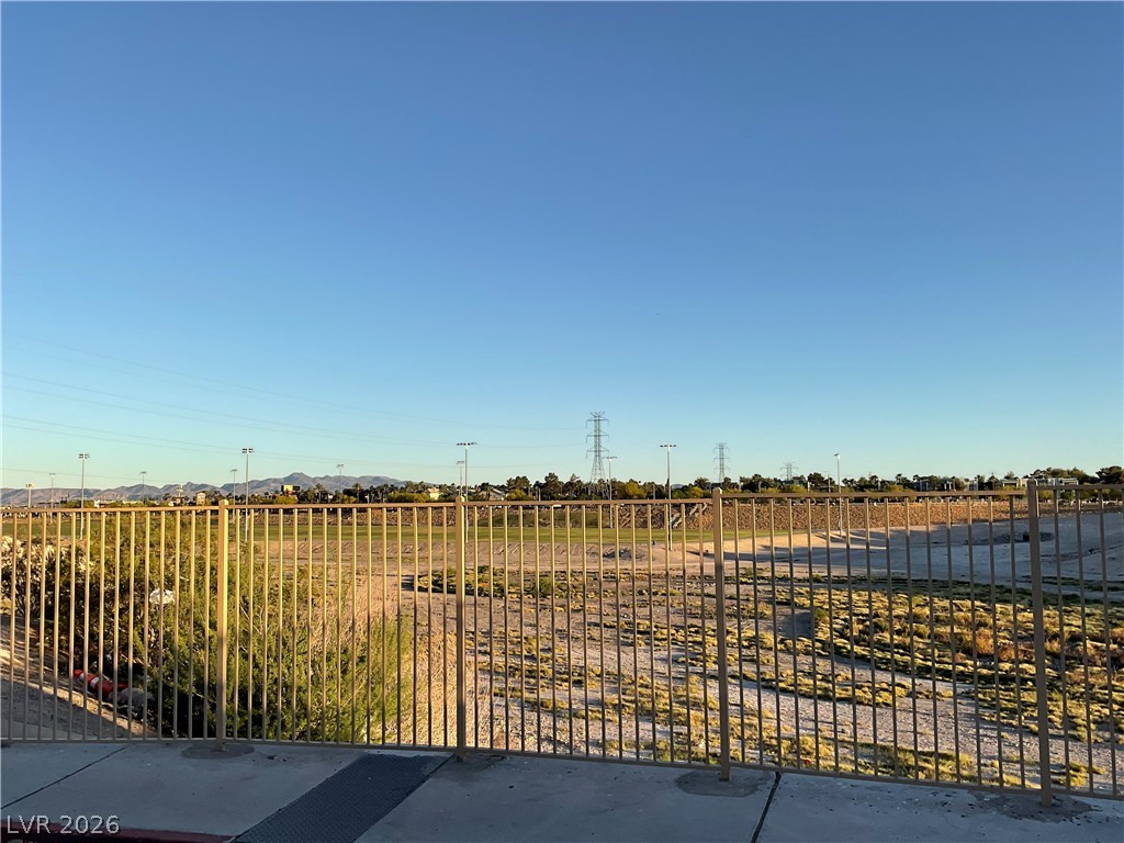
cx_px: 562
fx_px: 942
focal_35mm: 29
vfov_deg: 48.2
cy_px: 422
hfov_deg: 61.7
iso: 16
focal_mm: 3
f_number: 1.8
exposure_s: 1/1035
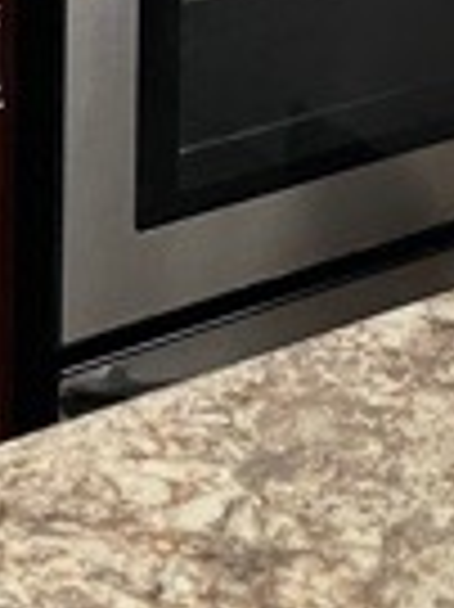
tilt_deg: -10.1
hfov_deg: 11.8
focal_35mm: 123
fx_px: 2154
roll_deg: +1.4
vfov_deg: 14.4
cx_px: -81
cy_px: -428
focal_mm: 4.2
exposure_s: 1/60
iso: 250
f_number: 1.6
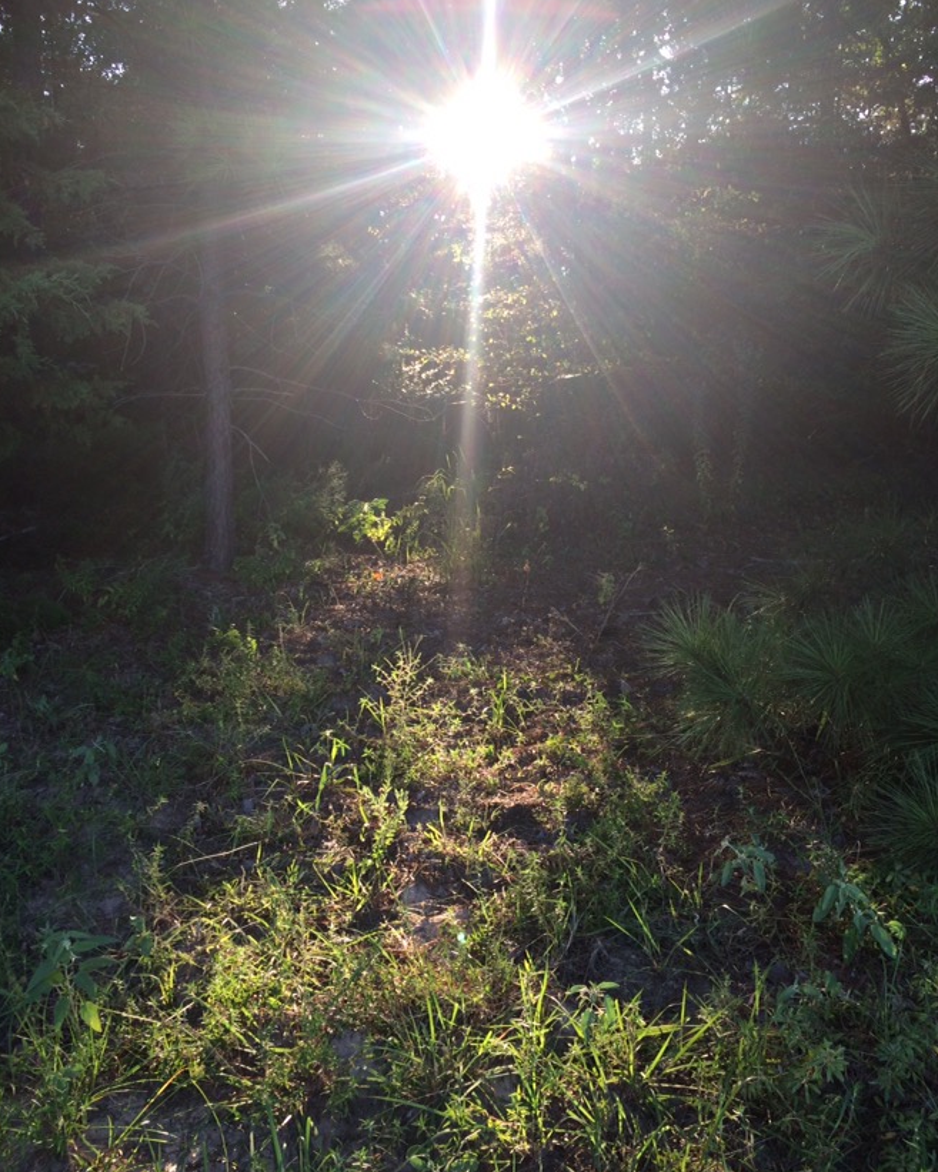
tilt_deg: -6.7
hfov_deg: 47.1
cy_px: 540
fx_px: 1076
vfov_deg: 57.1
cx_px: 471
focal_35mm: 31
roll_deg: +0.1
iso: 32
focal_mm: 4.15
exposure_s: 1/150
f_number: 2.2
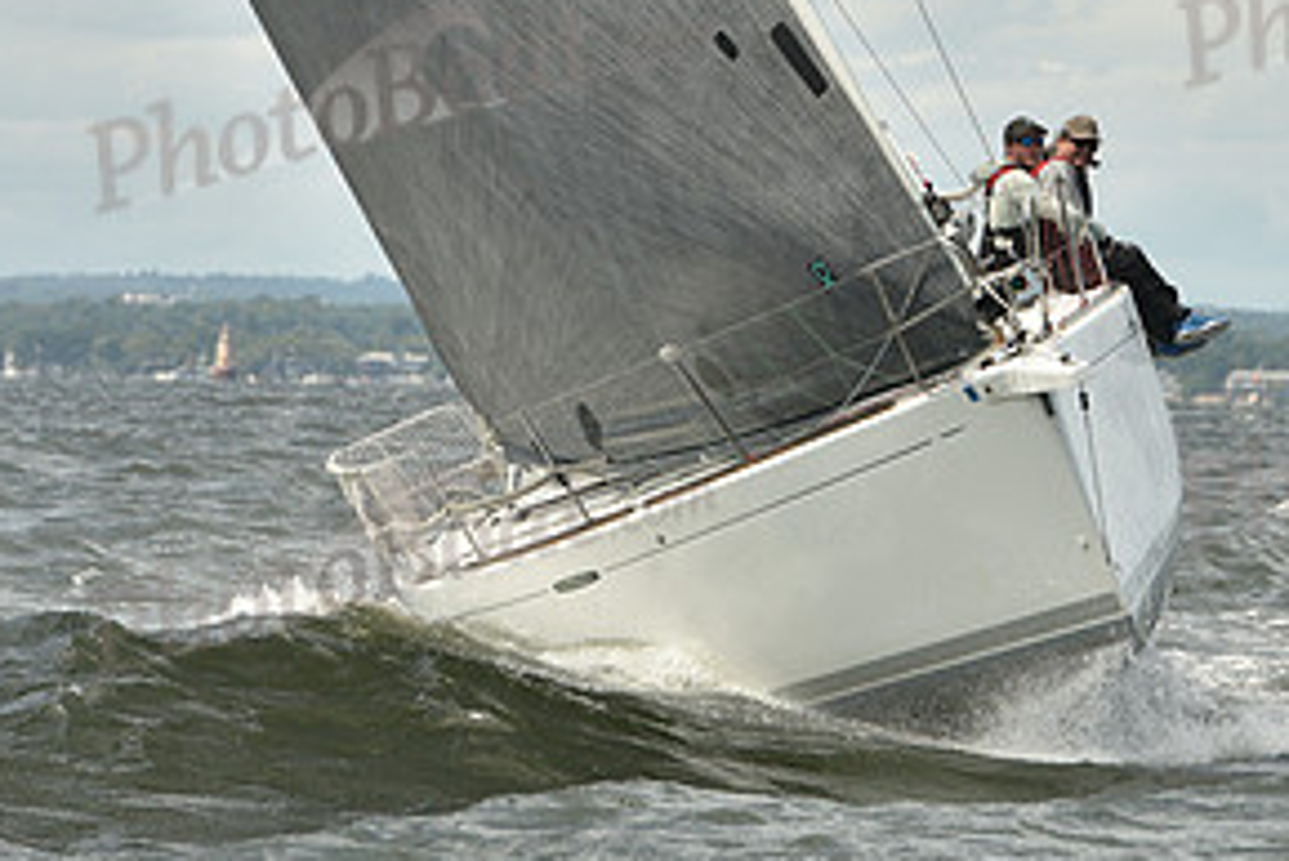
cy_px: 265
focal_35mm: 402
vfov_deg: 3.4
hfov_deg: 5.1
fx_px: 14400
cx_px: 950
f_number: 9
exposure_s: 1/800
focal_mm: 200
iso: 250
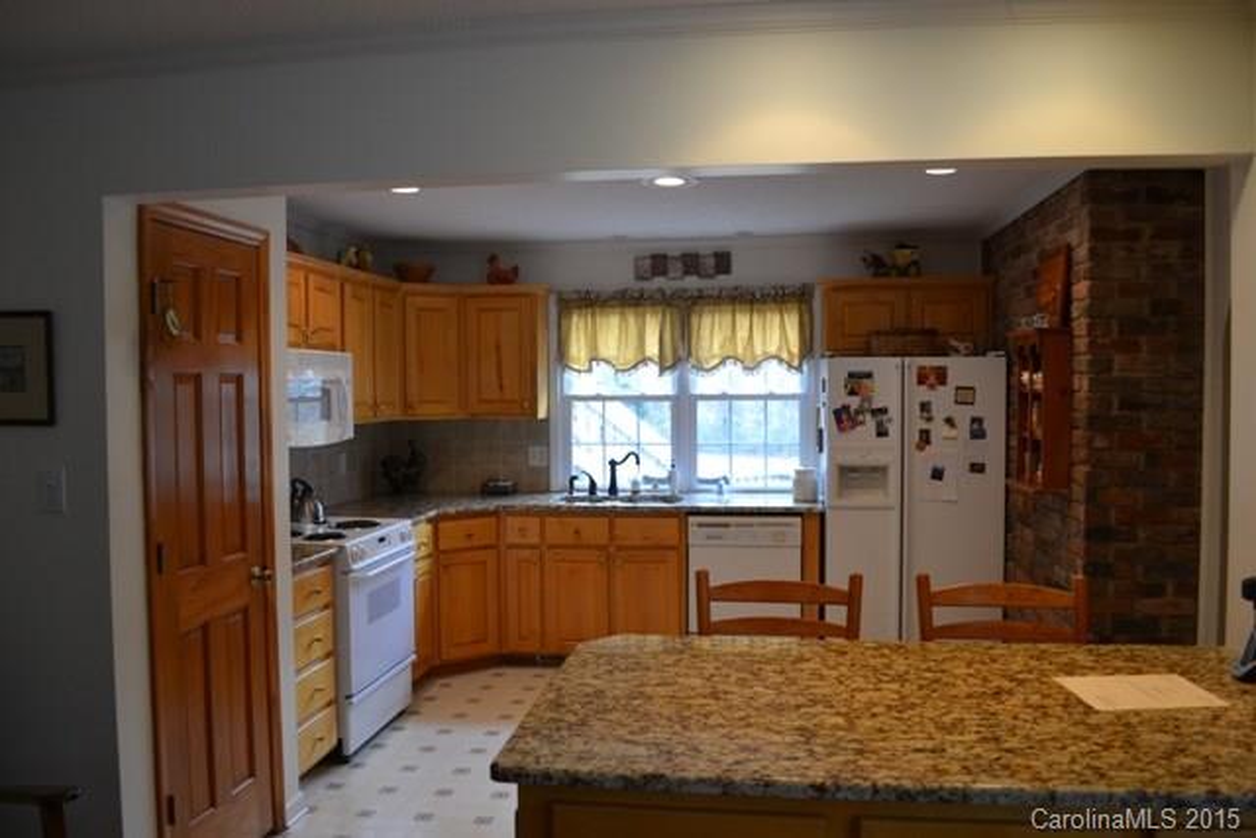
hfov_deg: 67.4
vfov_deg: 48.0
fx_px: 942
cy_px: 419
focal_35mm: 27
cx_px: 628
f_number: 3.5
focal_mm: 18
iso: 560
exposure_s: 1/60
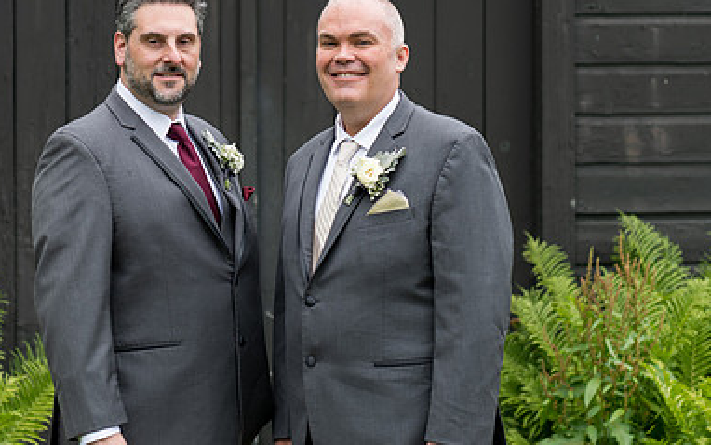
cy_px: 143
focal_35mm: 126
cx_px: 290
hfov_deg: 16.6
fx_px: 2442
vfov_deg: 10.4
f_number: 2.8
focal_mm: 70
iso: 64
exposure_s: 1/200
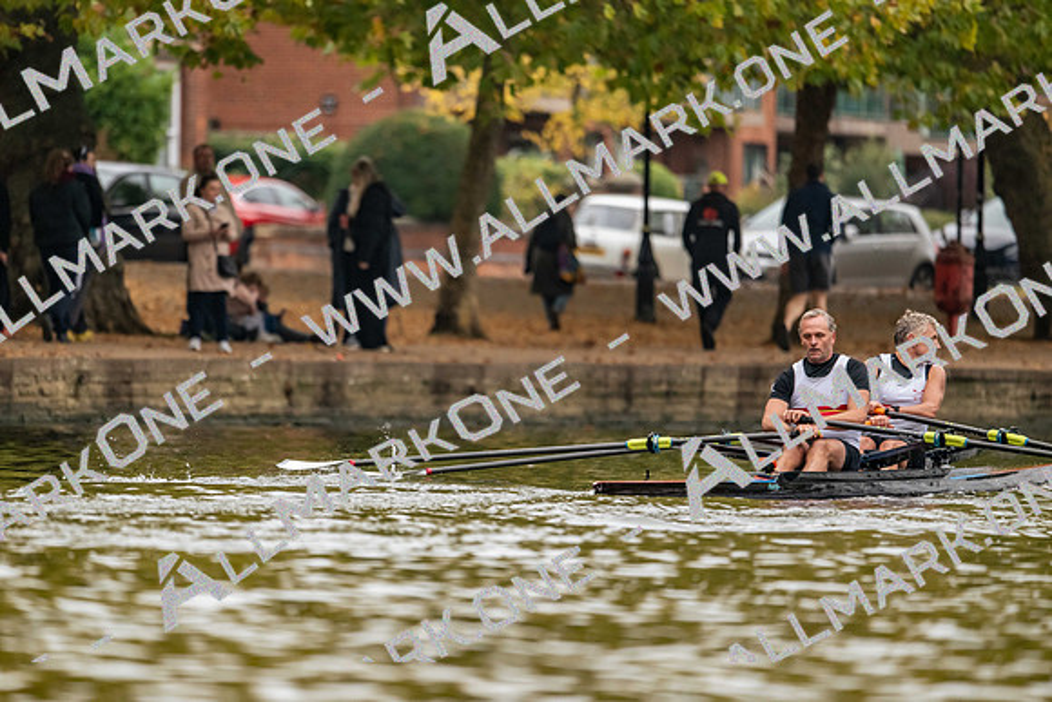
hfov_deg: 5.2
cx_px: 526
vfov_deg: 3.4
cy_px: 351
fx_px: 11691
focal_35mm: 400
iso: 2500
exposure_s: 1/2500
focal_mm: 400
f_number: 4.5
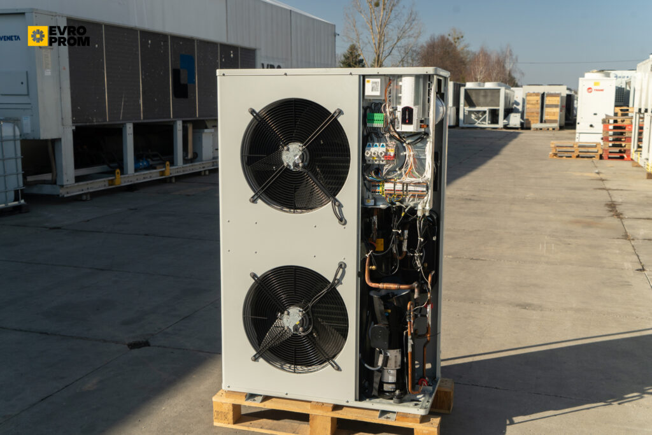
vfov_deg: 35.1
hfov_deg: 50.7
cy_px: 218
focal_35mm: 38
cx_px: 326
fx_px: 688
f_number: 7.1
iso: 100
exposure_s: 1/125
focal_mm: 38
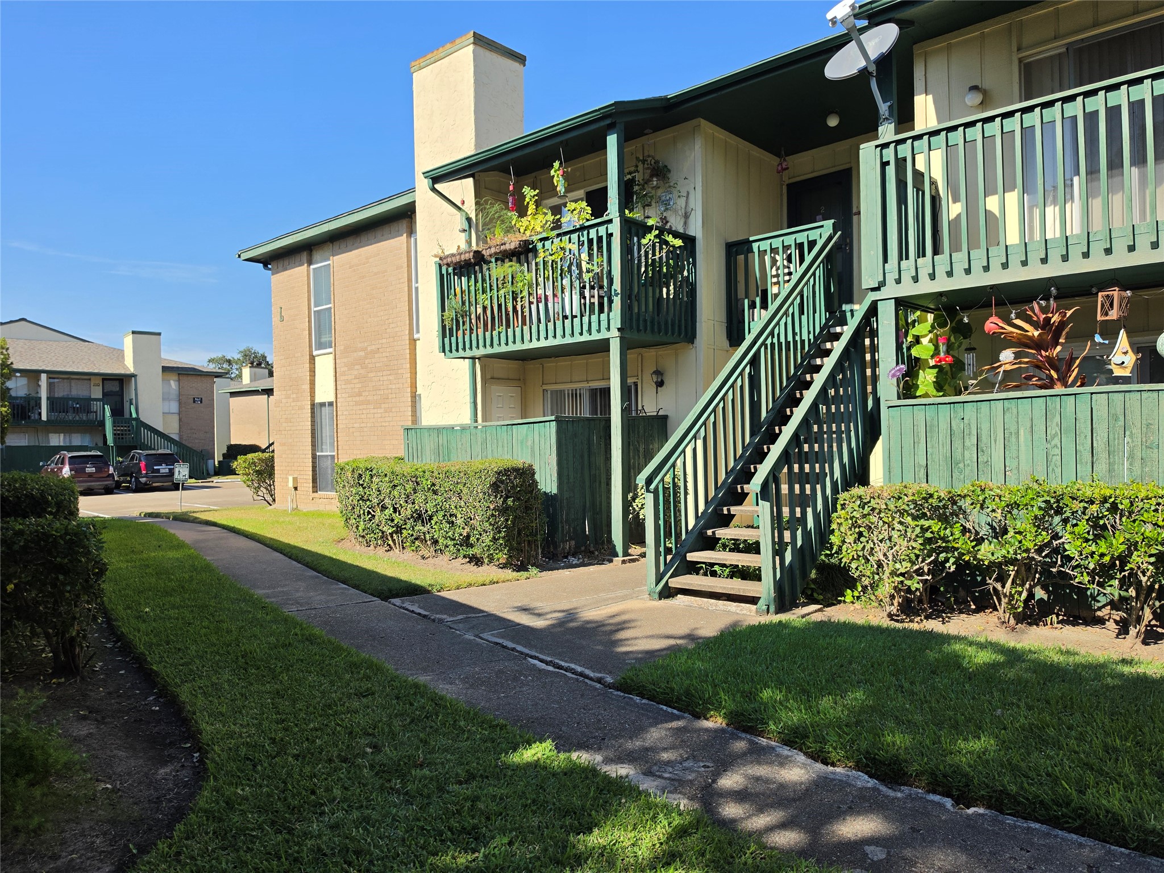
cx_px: 582
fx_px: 773
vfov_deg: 58.9
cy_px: 436
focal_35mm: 23
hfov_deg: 73.9
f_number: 1.4
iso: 64
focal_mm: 6.5
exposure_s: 1/6147
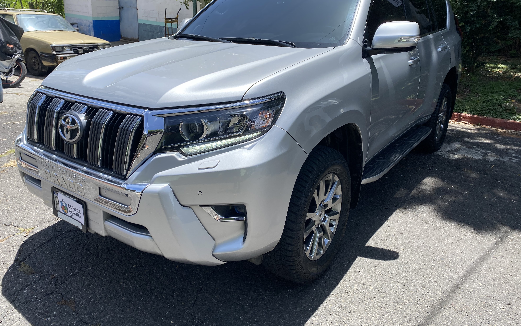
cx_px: 260
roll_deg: -3.3
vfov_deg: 44.3
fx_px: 398
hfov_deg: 66.5
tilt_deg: -19.6
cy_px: 127
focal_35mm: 28
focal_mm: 4.25
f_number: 1.8
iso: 32
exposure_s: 1/1779
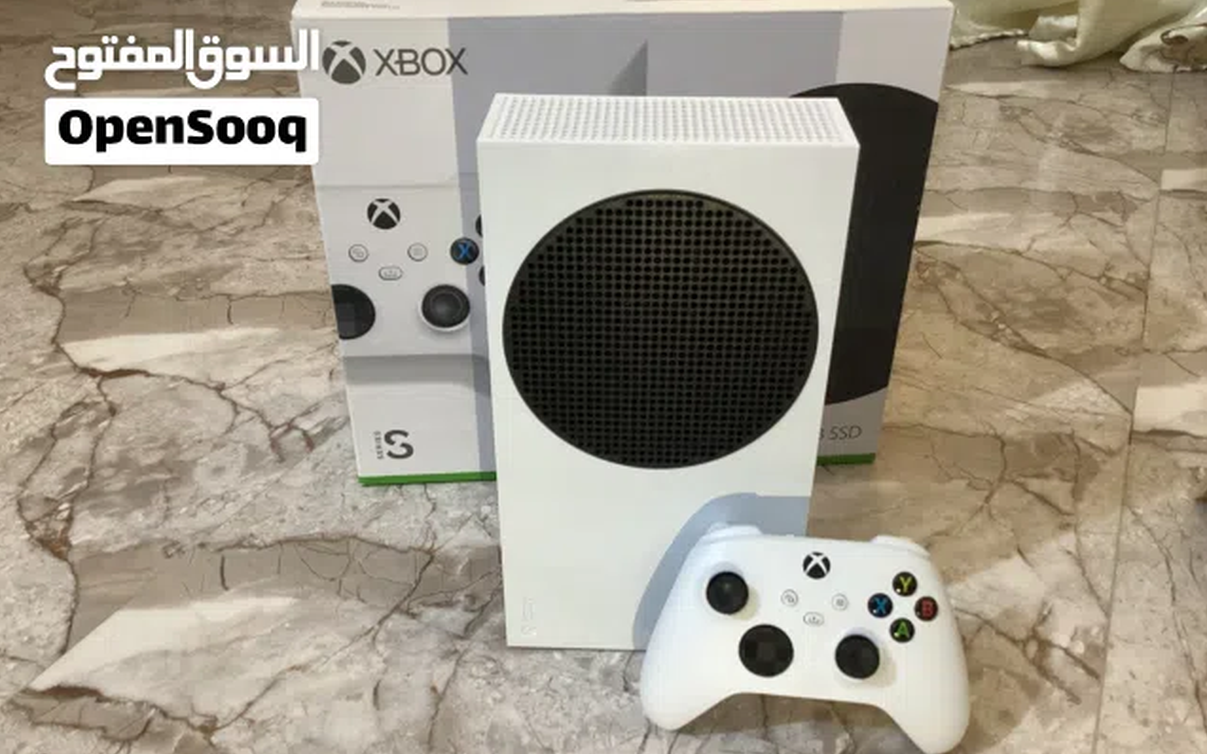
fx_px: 1085
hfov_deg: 58.1
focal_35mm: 33
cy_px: 438
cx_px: 604
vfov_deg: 38.2
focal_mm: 3.3
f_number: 2.4
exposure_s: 1/60
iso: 320
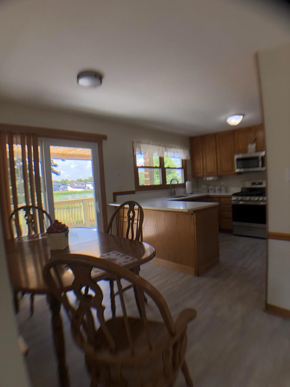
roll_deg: +2.5
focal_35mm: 28
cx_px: 145
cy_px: 194
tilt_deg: -0.5
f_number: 1.8
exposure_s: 1/146
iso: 20
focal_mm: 3.99
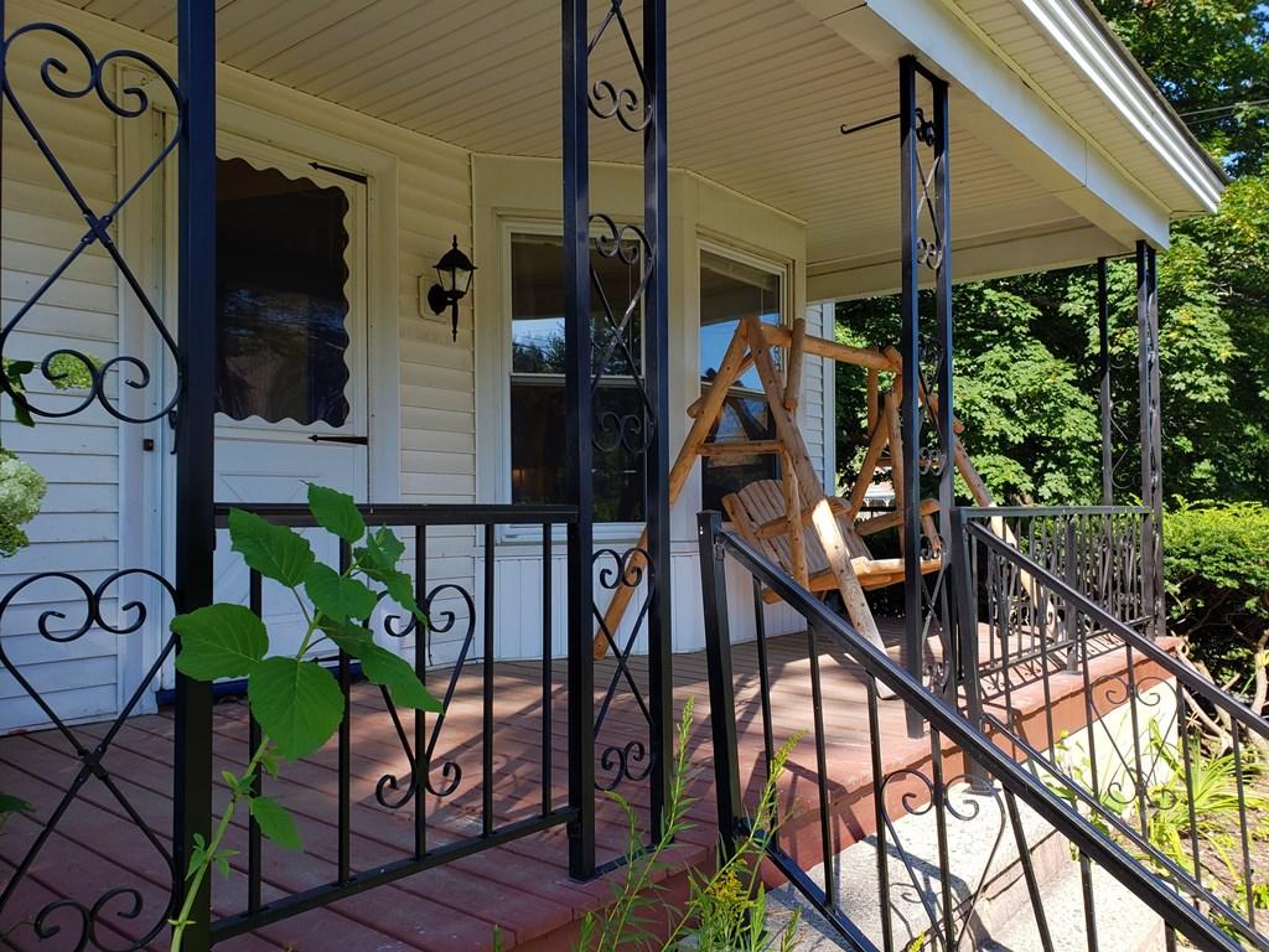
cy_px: 476
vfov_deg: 53.1
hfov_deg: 67.3
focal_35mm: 26
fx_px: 953
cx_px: 634
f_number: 2.4
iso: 50
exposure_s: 1/464
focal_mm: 4.3
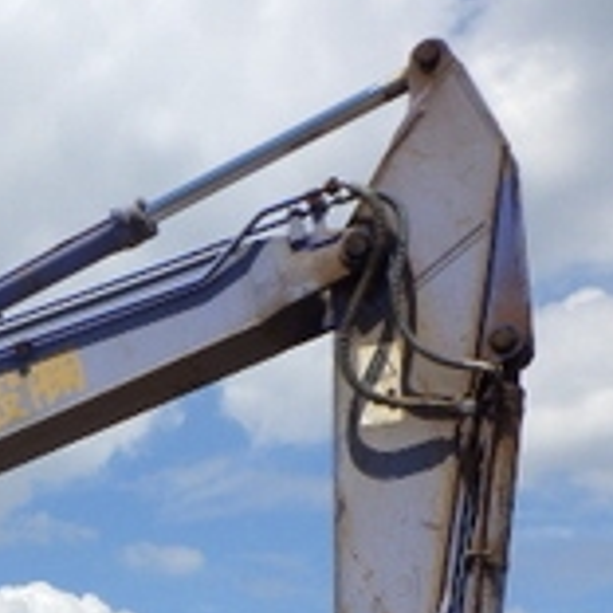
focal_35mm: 76
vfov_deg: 21.4
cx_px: -149
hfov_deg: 21.0
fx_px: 1523
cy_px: 699
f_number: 4.2
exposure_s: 1/1500
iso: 125
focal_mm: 5
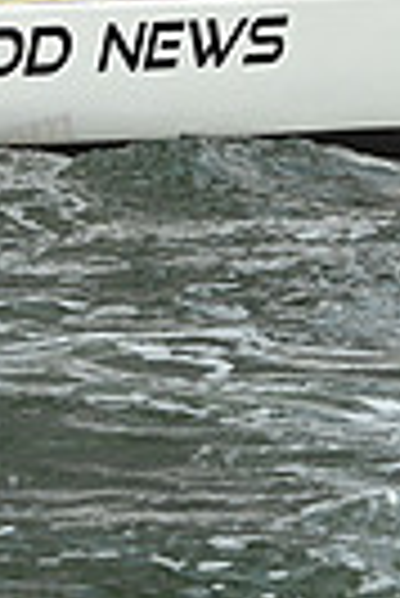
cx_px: 310
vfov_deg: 6.3
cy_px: -106
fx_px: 5435
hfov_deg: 4.2
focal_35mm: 327
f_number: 6.3
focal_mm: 75
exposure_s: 1/1600
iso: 320
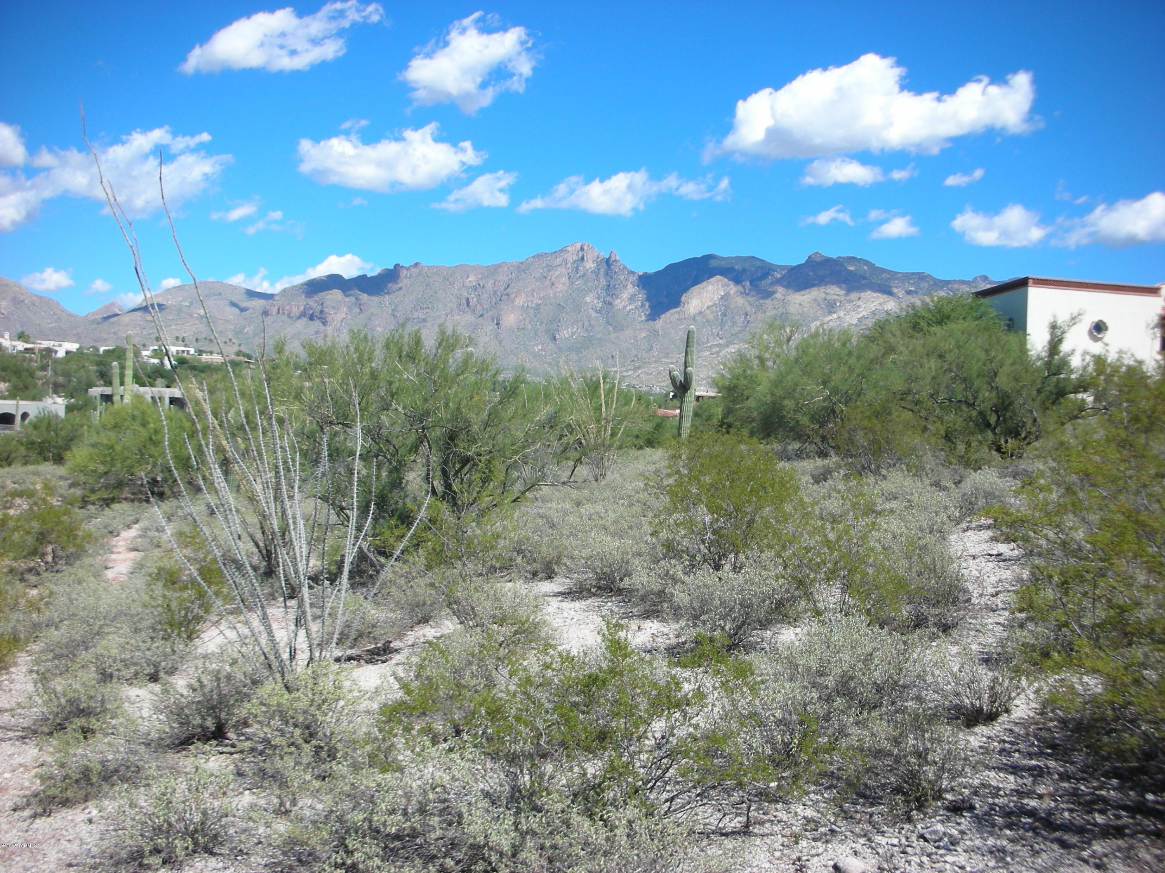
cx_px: 582
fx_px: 1178
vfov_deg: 40.7
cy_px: 436
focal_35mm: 35
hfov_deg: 52.6
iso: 50
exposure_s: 1/85.2
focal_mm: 5.8
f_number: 8.5
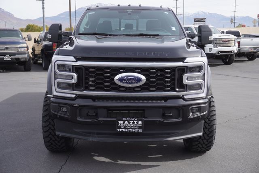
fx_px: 356
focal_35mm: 50
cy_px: 86
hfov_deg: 39.9
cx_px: 130
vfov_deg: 27.3
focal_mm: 33
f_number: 8
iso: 100
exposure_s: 1/160
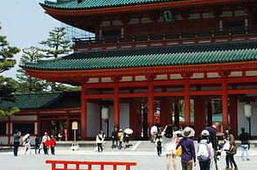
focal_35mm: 98
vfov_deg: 13.9
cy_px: 69
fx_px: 698
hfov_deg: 20.8
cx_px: 167
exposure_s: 1/200
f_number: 11
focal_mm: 38
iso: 320
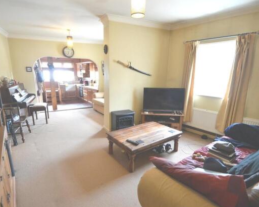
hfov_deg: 86.2
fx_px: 138
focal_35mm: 18
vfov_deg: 73.8
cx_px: 118
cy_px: 106
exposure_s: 1/15
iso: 900
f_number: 3.5
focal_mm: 10
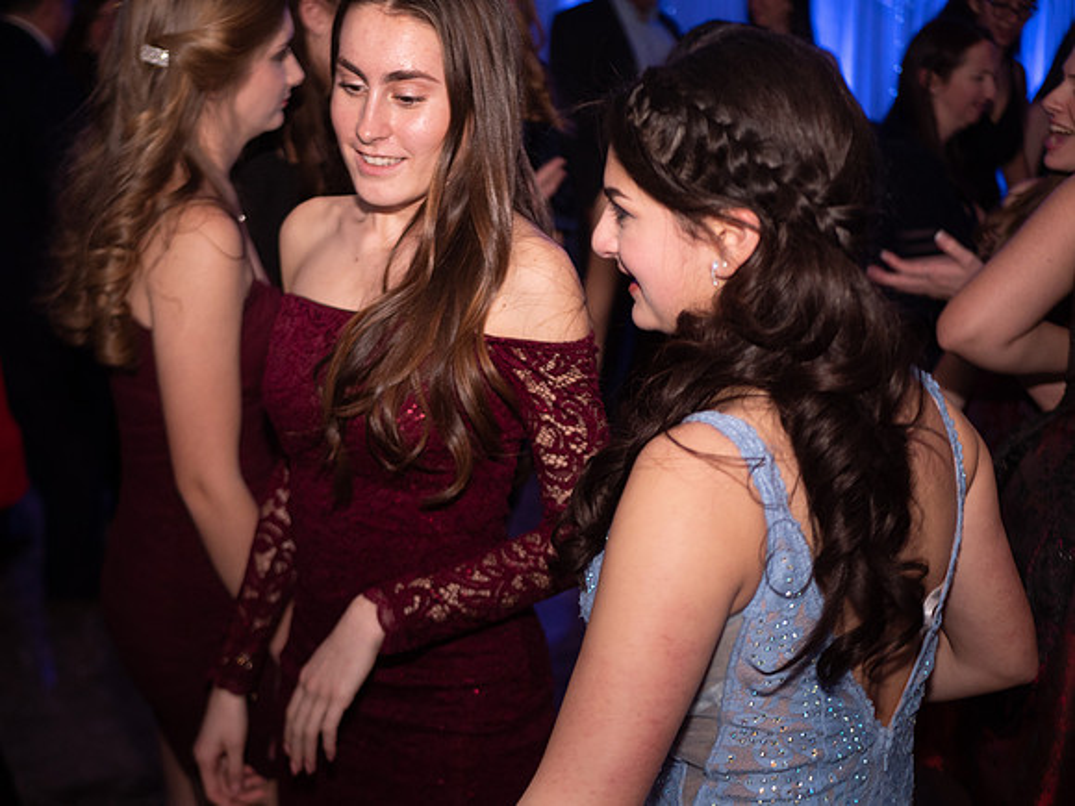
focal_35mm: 50
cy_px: 403
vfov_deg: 29.1
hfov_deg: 38.2
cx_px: 538
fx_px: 1553
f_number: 1.7
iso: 800
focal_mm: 25
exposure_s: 1/160
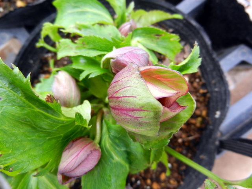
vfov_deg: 54.9
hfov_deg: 69.4
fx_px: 182
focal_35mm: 25
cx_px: 126
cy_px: 94
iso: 160
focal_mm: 4.5
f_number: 3.5
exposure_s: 1/50
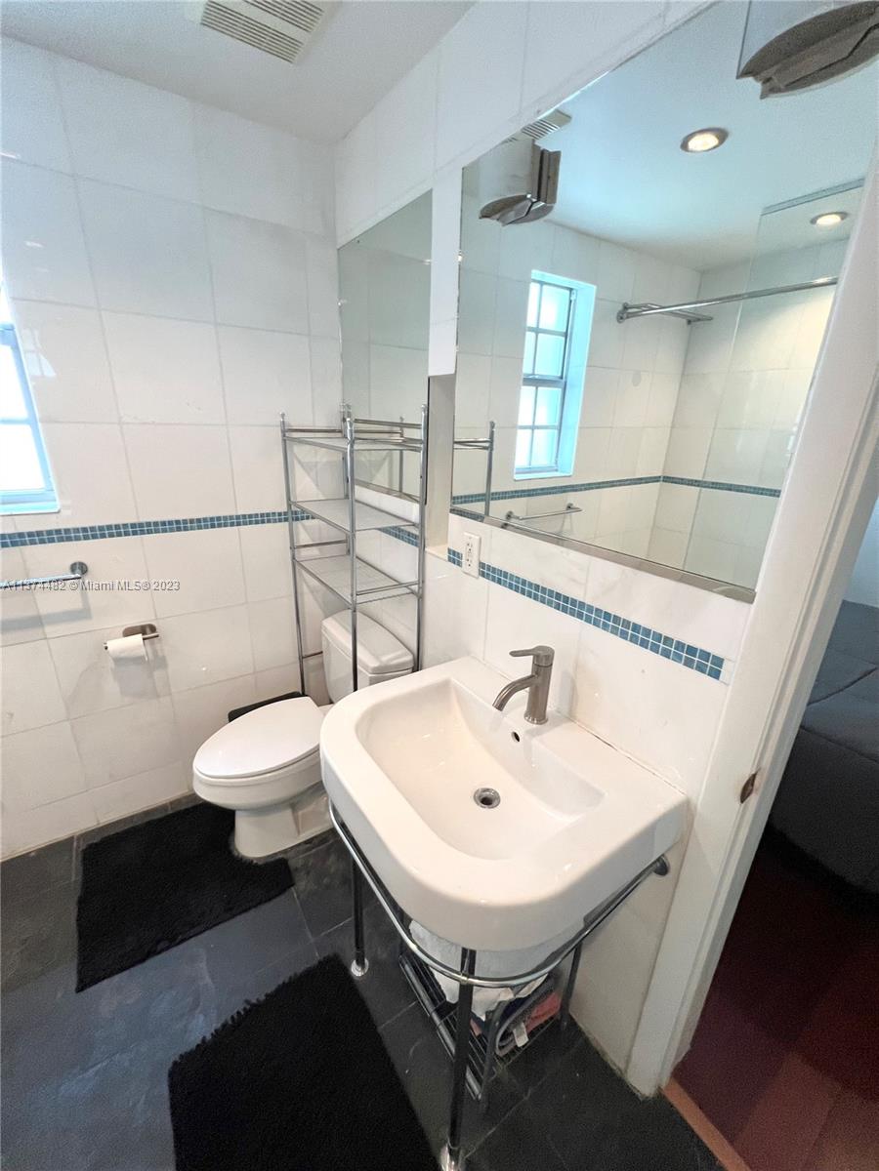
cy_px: 586
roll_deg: -2.0
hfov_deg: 89.9
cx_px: 440
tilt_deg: -19.2
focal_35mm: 13
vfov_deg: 106.2
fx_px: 440
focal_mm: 1.57
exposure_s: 1/60
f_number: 1.8
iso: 250
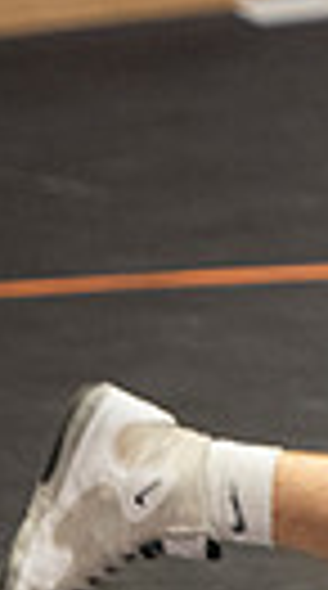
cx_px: 1433
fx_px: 14747
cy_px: 126
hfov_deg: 1.3
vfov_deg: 2.3
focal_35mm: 947
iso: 3200
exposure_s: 1/1000
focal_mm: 140
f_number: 2.8
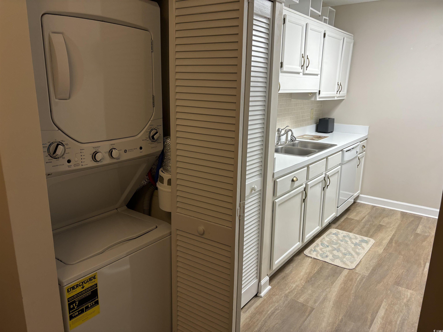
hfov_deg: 67.3
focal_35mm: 26
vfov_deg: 53.1
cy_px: 166
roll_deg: -1.4
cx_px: 222
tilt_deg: -12.9
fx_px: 333
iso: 80
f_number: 1.6
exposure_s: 1/60
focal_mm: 5.96
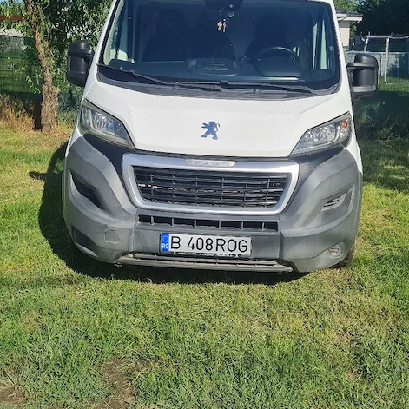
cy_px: 107
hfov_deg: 42.8
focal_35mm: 39
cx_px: 213
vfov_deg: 41.7
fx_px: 521
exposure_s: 1/3333
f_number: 1.8
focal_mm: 5.4
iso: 50
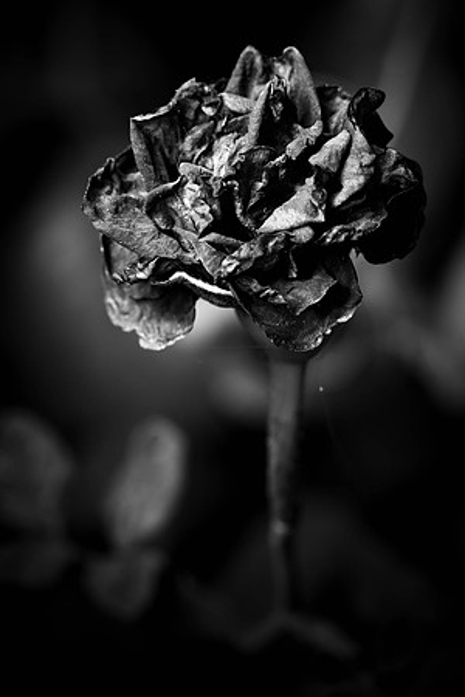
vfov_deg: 13.7
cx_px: 232
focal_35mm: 150
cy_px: 348
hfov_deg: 9.1
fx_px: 2906
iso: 200
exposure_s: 1/160
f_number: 8
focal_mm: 100
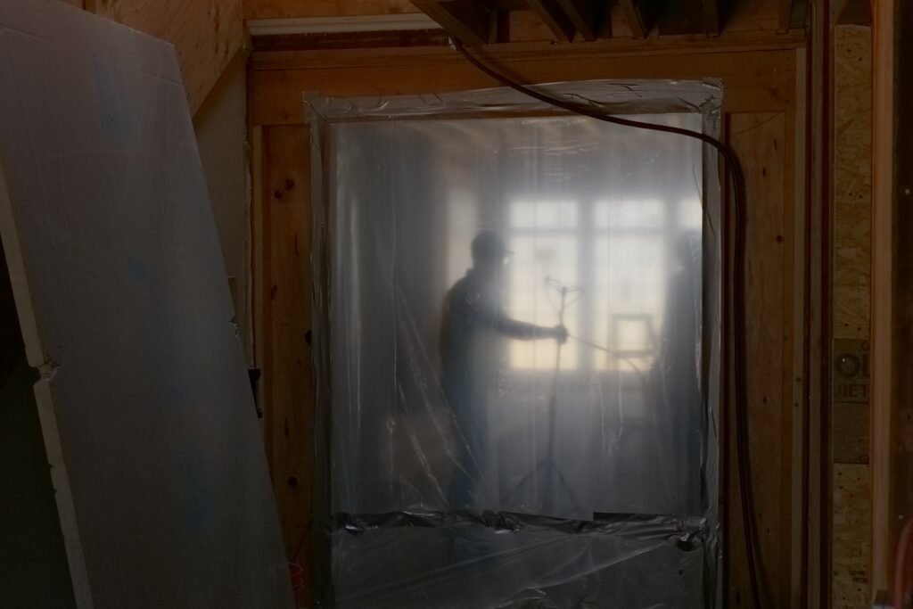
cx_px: 456
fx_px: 1192
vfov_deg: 28.7
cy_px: 304
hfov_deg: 41.9
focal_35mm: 47
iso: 5000
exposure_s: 1/800
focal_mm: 47
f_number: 7.1
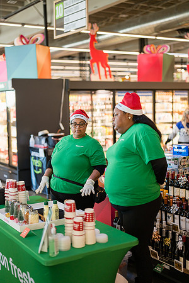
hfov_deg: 27.0
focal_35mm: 50
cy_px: 142
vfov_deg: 39.6
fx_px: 394
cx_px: 94
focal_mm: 50
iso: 500
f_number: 1.4
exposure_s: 1/400
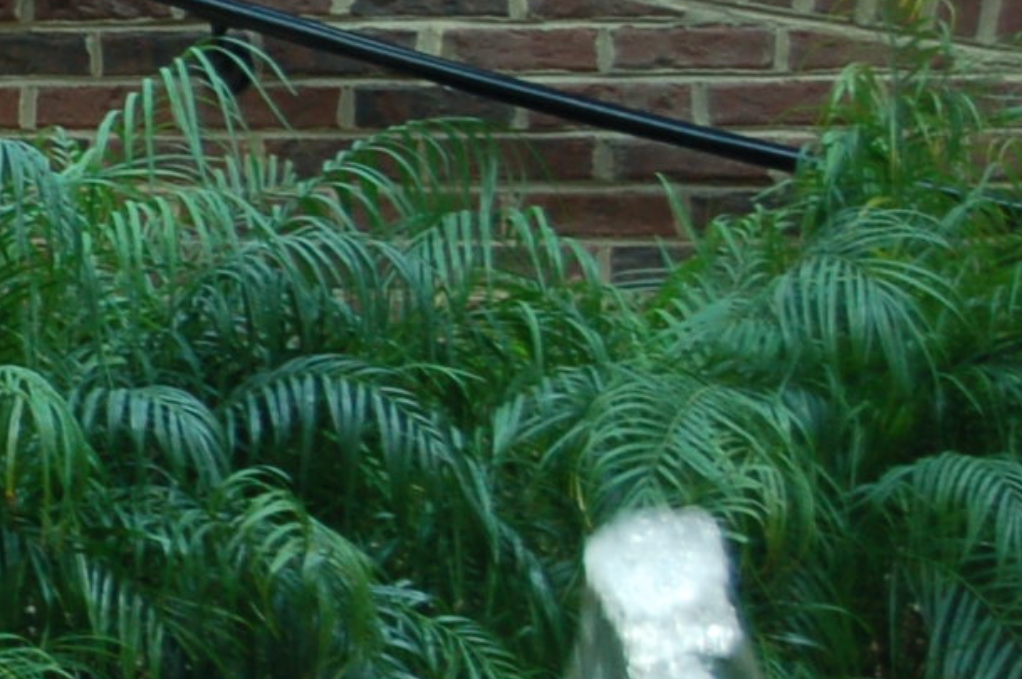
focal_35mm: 407
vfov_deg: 3.4
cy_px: 216
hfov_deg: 4.9
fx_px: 11558
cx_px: -1346
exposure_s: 1/100
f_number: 5.6
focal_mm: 55
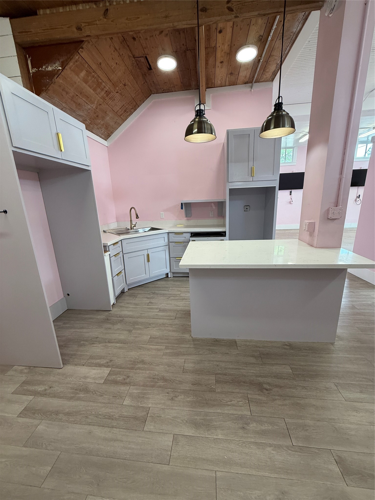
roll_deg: +2.2
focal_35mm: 14
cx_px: 188
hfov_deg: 85.7
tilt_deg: -13.5
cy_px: 250
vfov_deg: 102.1
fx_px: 202
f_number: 2.2
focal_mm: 2.22
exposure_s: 1/120
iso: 250
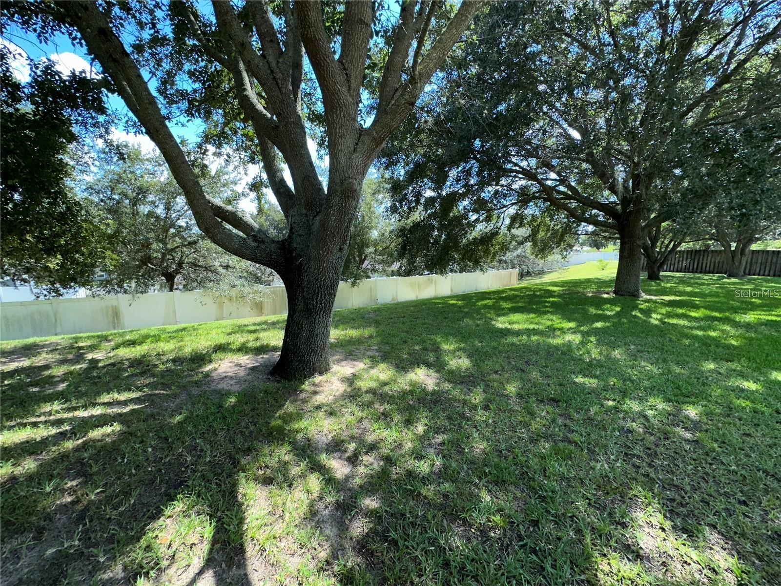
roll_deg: +2.1
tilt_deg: -8.2
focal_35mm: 14
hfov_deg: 102.1
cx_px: 390
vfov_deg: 85.7
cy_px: 293
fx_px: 316
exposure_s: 1/666
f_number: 2.2
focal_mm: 2.22
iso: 32
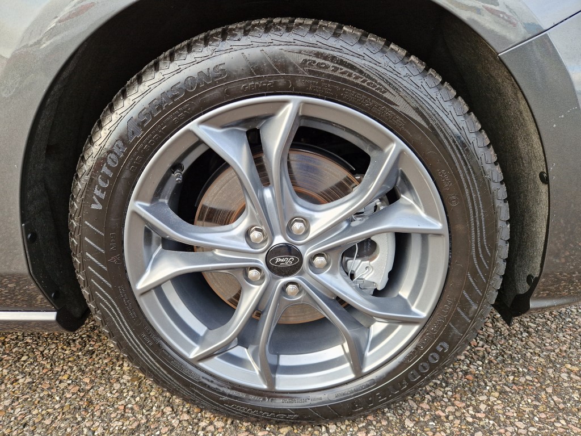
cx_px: 290
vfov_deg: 58.9
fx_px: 386
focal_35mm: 23
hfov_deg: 73.9
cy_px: 218
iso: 64
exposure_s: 1/180
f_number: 1.8
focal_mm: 5.4
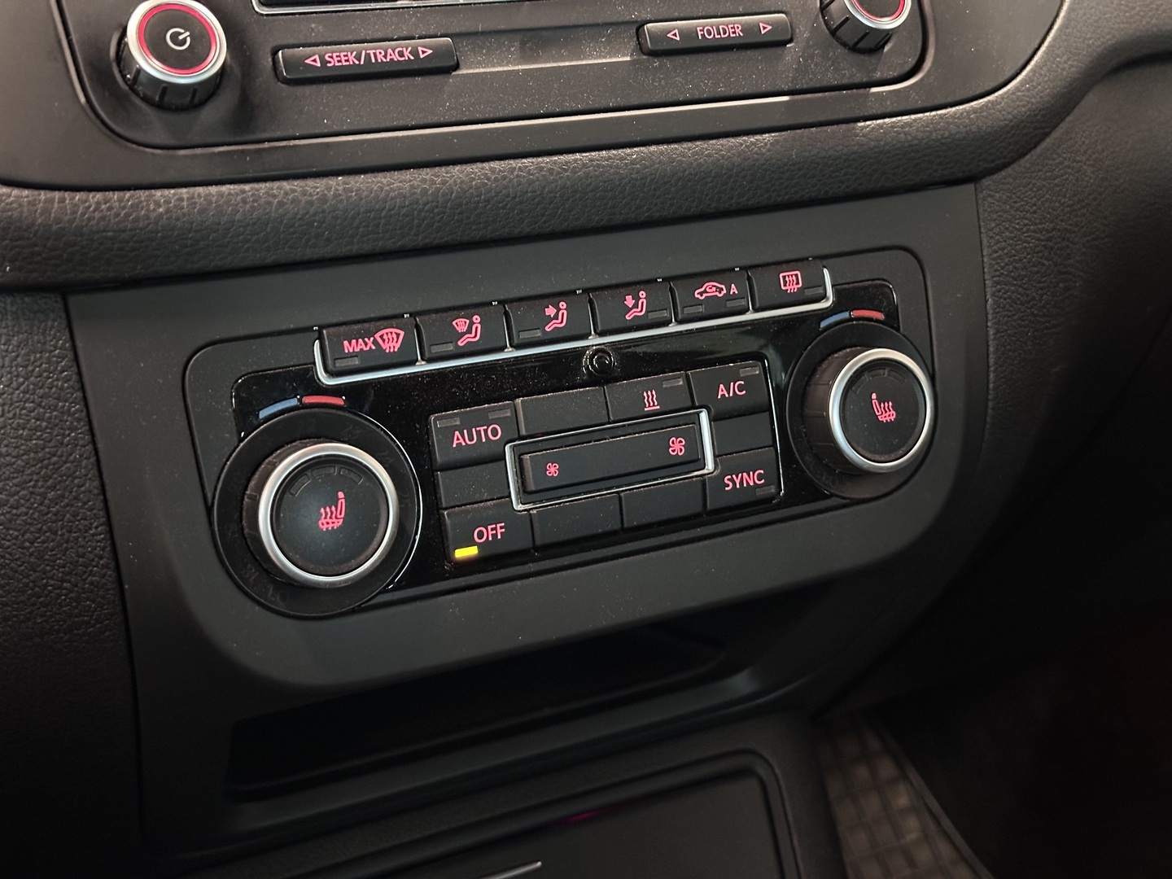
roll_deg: +0.0
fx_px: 1625
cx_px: 586
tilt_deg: -21.5
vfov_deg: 30.3
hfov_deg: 39.7
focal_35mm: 48
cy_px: 440
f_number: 1.78
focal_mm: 6.86
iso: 640
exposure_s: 1/28
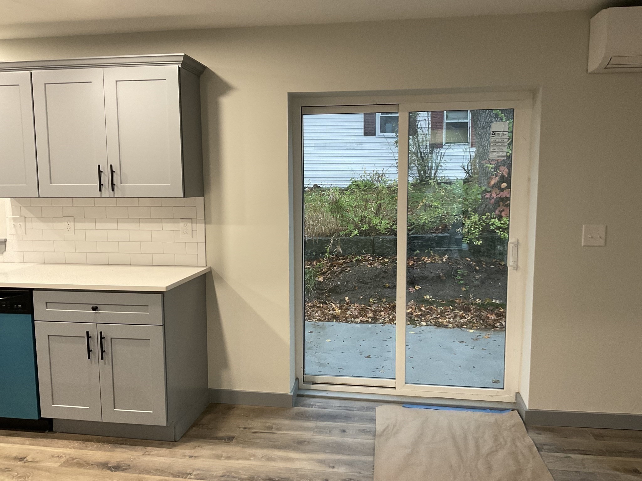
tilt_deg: -6.4
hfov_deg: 61.7
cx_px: 321
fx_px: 538
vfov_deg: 48.2
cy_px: 240
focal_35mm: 29
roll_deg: -0.9
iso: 100
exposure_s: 1/60
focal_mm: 3
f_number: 1.8
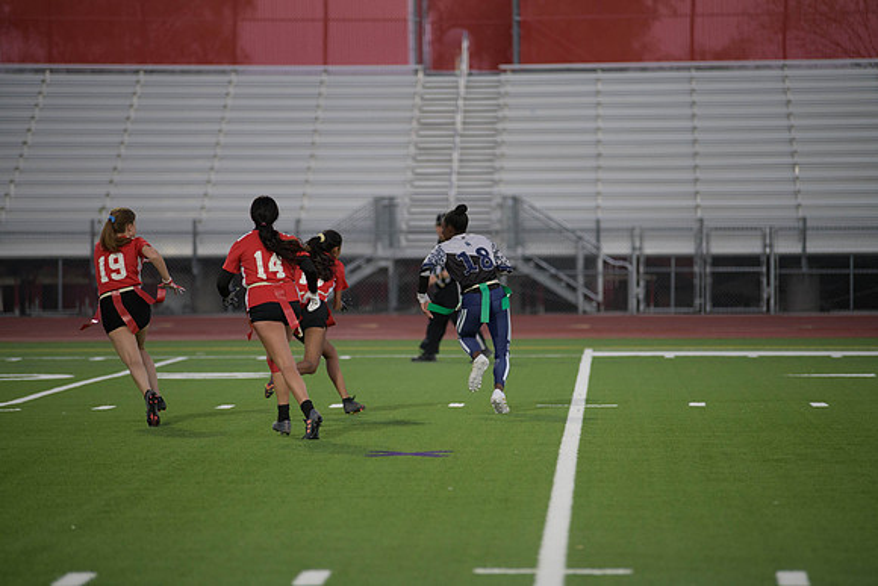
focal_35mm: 180
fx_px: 4391
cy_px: 293
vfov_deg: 7.6
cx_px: 439
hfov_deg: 11.4
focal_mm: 180
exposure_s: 1/640
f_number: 2.8
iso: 1000
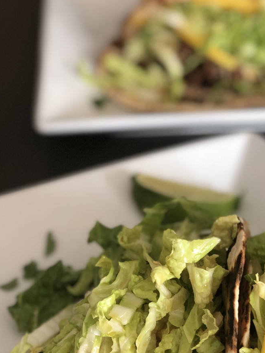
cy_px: 253
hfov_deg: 15.4
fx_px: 970
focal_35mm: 95
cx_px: 238
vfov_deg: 20.5
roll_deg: -0.7
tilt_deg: -35.5
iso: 80
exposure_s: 1/40
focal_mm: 6
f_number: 2.4
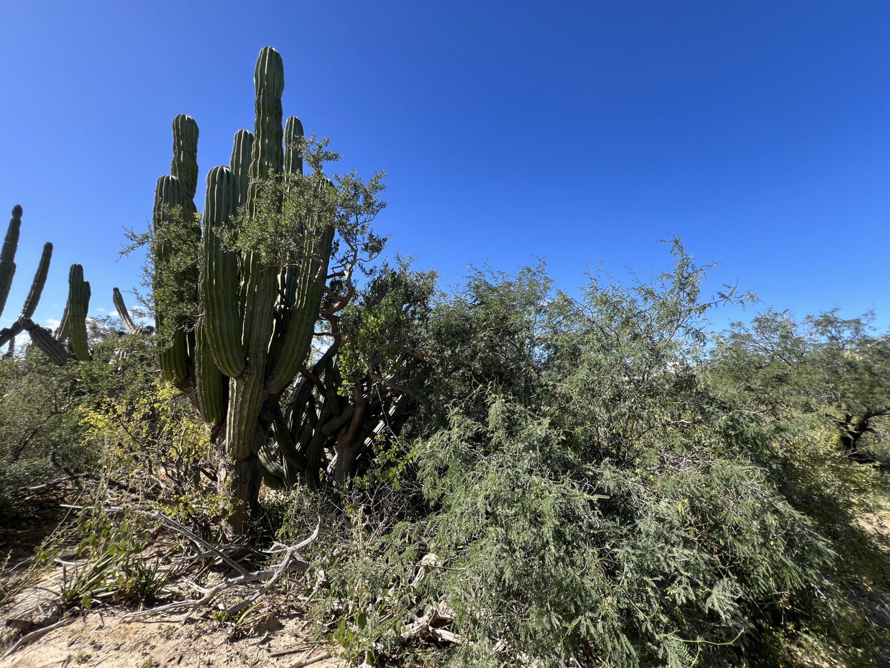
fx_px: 334
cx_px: 445
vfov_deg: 89.9
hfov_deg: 106.2
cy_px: 334
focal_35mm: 13
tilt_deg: +9.4
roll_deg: -0.8
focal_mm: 1.57
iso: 32
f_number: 1.8
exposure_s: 1/690
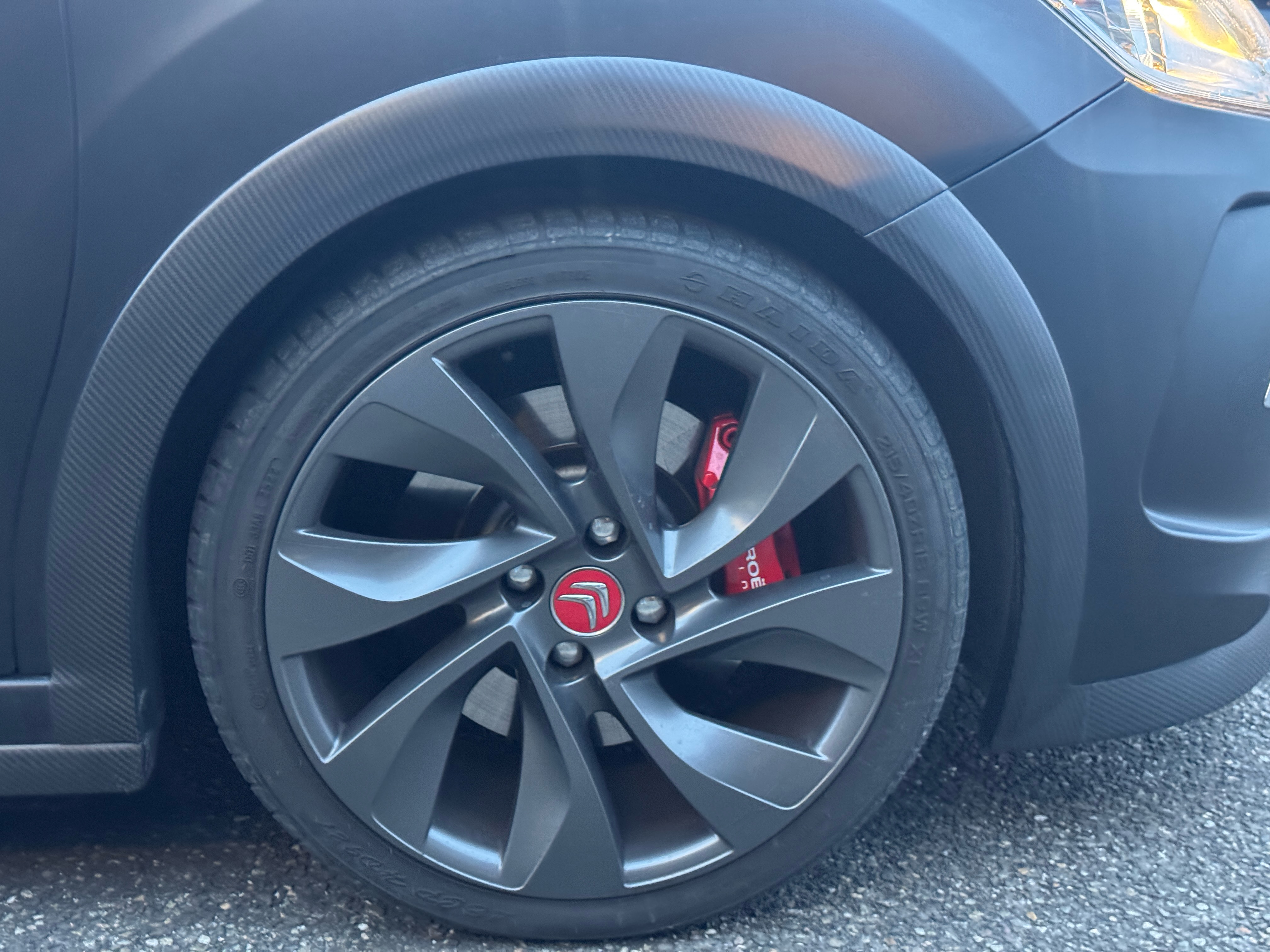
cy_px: 476
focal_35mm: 48
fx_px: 1761
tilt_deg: -15.8
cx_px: 635
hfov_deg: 39.7
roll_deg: -1.2
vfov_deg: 30.3
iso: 640
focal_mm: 6.76
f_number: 1.78
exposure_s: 1/25
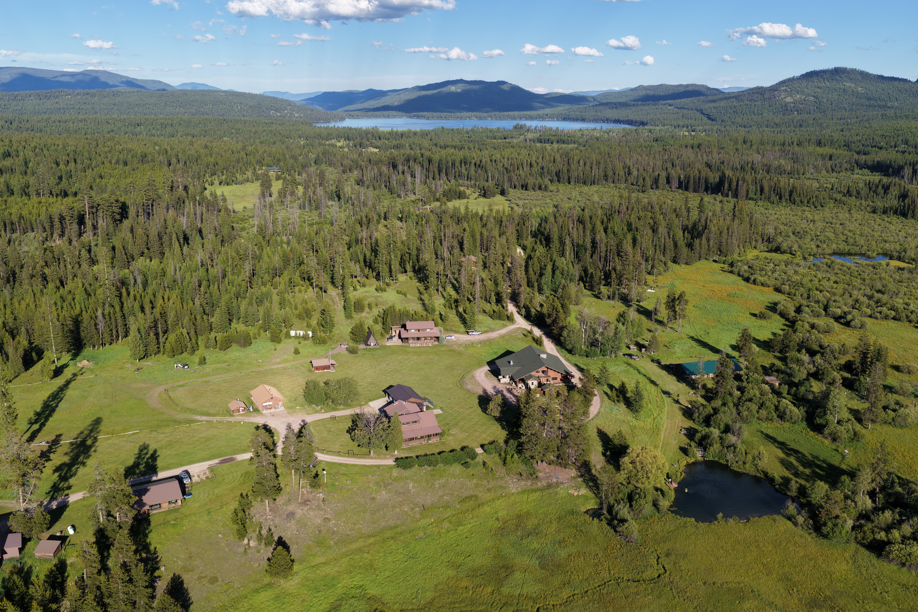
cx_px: 459
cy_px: 306
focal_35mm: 28
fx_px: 714
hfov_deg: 65.5
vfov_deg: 46.4
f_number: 2.8
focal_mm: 14.45
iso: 160
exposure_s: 1/1600
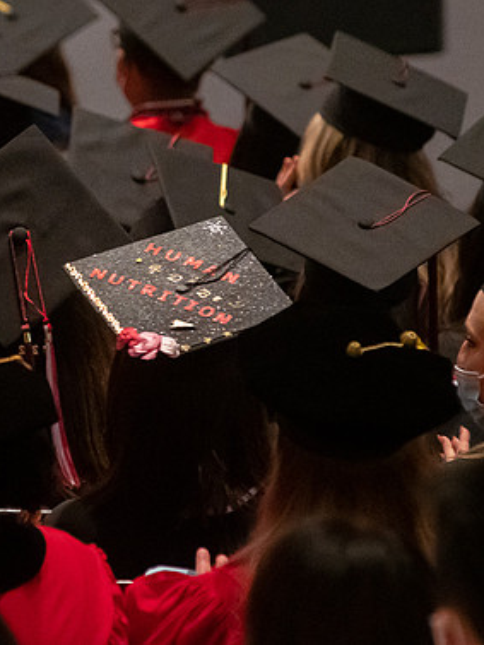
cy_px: 261
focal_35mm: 555
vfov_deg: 3.6
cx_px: 108
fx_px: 10341
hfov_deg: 2.7
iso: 4000
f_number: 4.5
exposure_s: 1/125
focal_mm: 200
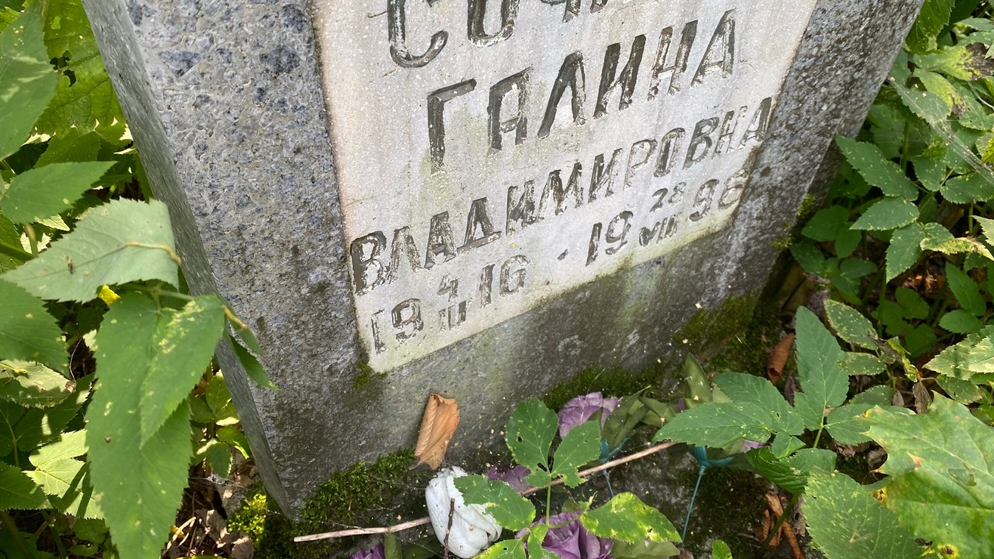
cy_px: 224
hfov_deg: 62.6
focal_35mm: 31
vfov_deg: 37.6
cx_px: 506
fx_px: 817
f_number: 1.8
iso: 40
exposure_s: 1/121
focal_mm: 4.25
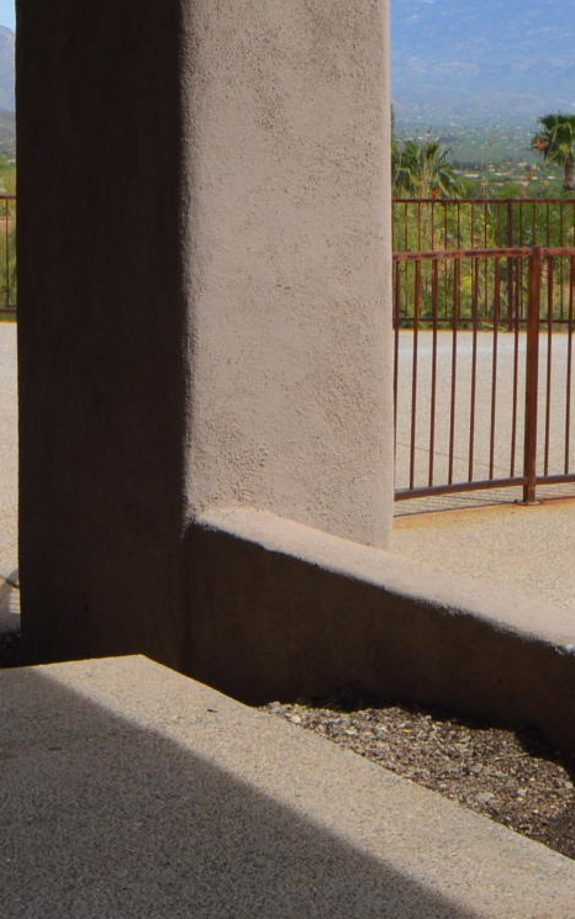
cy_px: 74
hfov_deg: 10.6
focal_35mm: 123
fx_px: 3082
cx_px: 466
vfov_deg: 16.7
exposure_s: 1/250
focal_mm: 20
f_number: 8
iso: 100
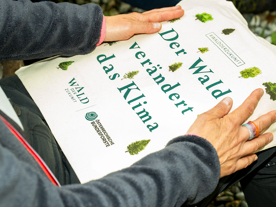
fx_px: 646
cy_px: 104
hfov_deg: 24.1
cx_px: 160
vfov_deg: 18.2
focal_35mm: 81
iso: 800
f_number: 5.6
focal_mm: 58
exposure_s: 1/200
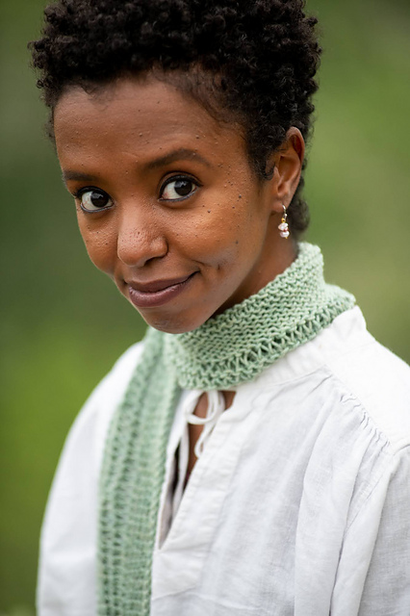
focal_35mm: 200
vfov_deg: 10.3
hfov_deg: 6.9
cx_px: 205
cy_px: 308
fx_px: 3420
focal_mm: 200
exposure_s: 1/640
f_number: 4
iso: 800
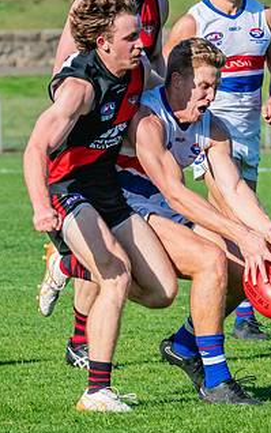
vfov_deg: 3.0
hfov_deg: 1.9
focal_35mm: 701
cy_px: 200
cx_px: 108
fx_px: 8276
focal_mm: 210
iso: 800
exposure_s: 1/1600
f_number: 10
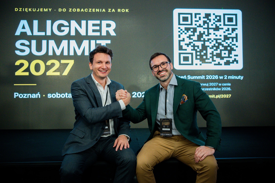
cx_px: 138
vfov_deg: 42.9
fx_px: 233
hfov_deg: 61.1
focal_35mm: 30
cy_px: 92
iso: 2500
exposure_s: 1/200
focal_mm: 30.5
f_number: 2.8
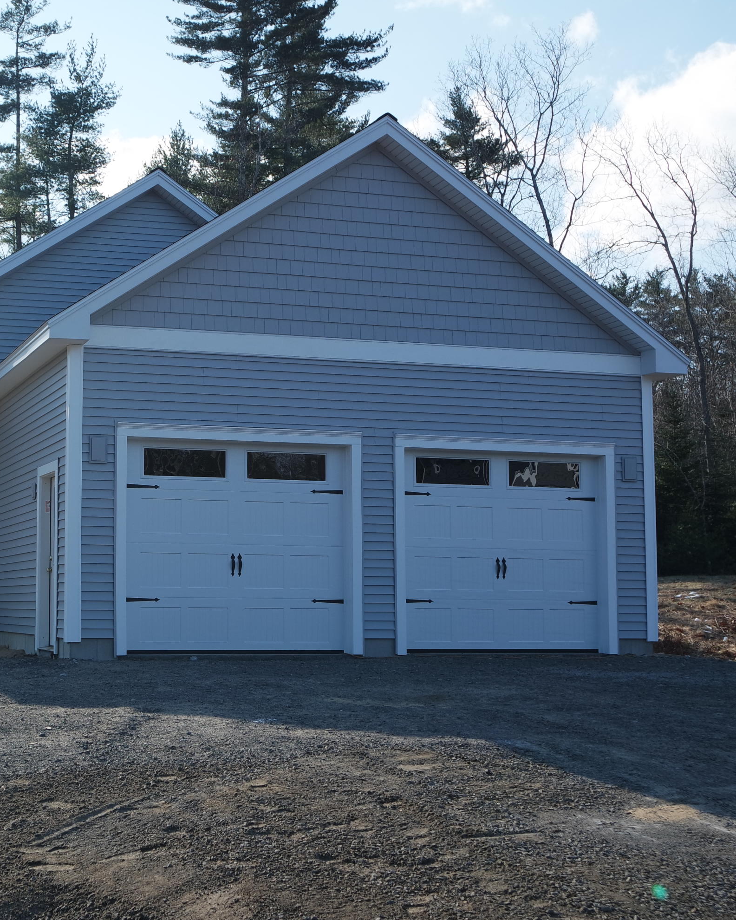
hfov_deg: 27.5
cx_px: 147
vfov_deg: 34.7
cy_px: 463
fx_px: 1470
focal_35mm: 54
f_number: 7.1
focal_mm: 25
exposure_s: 1/250
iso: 100
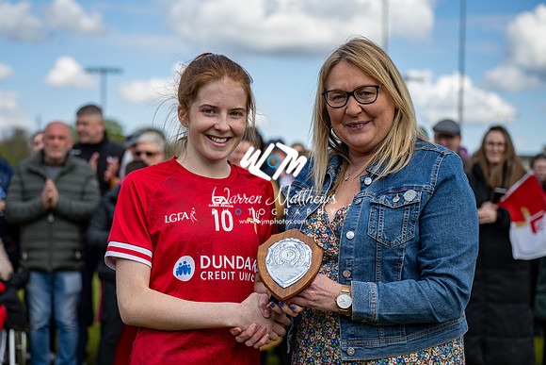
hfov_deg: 29.1
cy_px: 169
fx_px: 1051
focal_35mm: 69
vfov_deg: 19.7
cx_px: 252
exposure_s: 1/1600
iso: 100
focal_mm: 58
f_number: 2.8
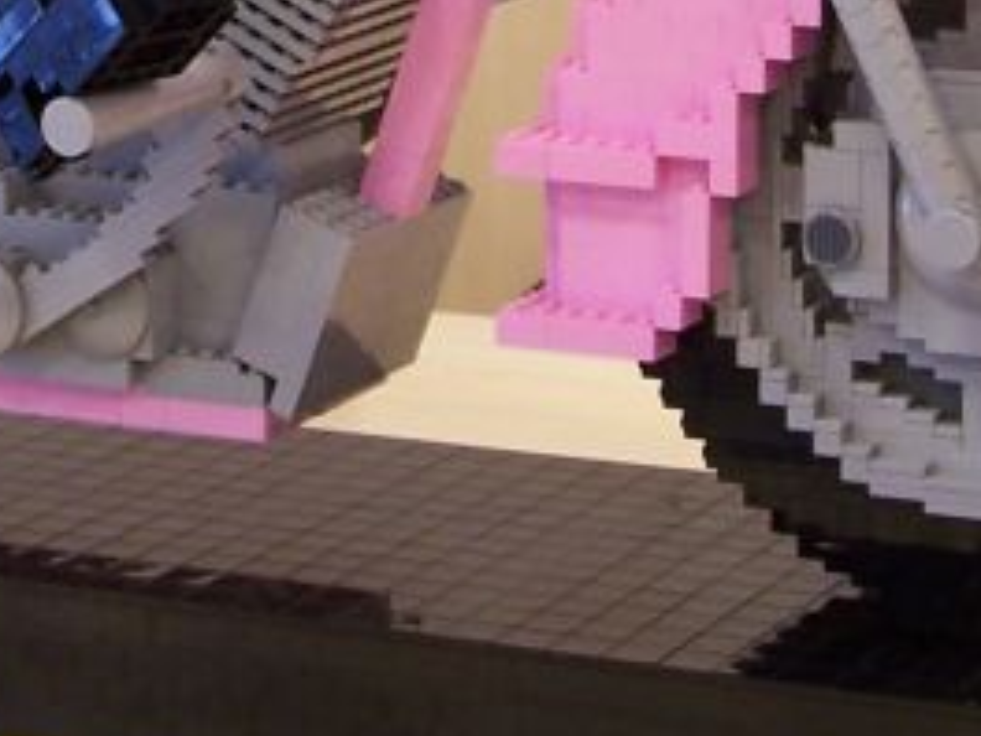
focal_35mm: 155
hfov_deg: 12.7
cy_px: -305
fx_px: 4393
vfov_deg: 9.4
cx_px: 242
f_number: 2.8
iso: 80
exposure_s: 1/8
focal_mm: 6.7
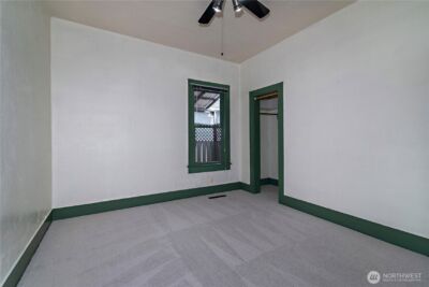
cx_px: 214
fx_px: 191
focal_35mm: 16
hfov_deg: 96.7
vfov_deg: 73.8
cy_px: 144
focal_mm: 16
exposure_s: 1/125
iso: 200
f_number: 5.6
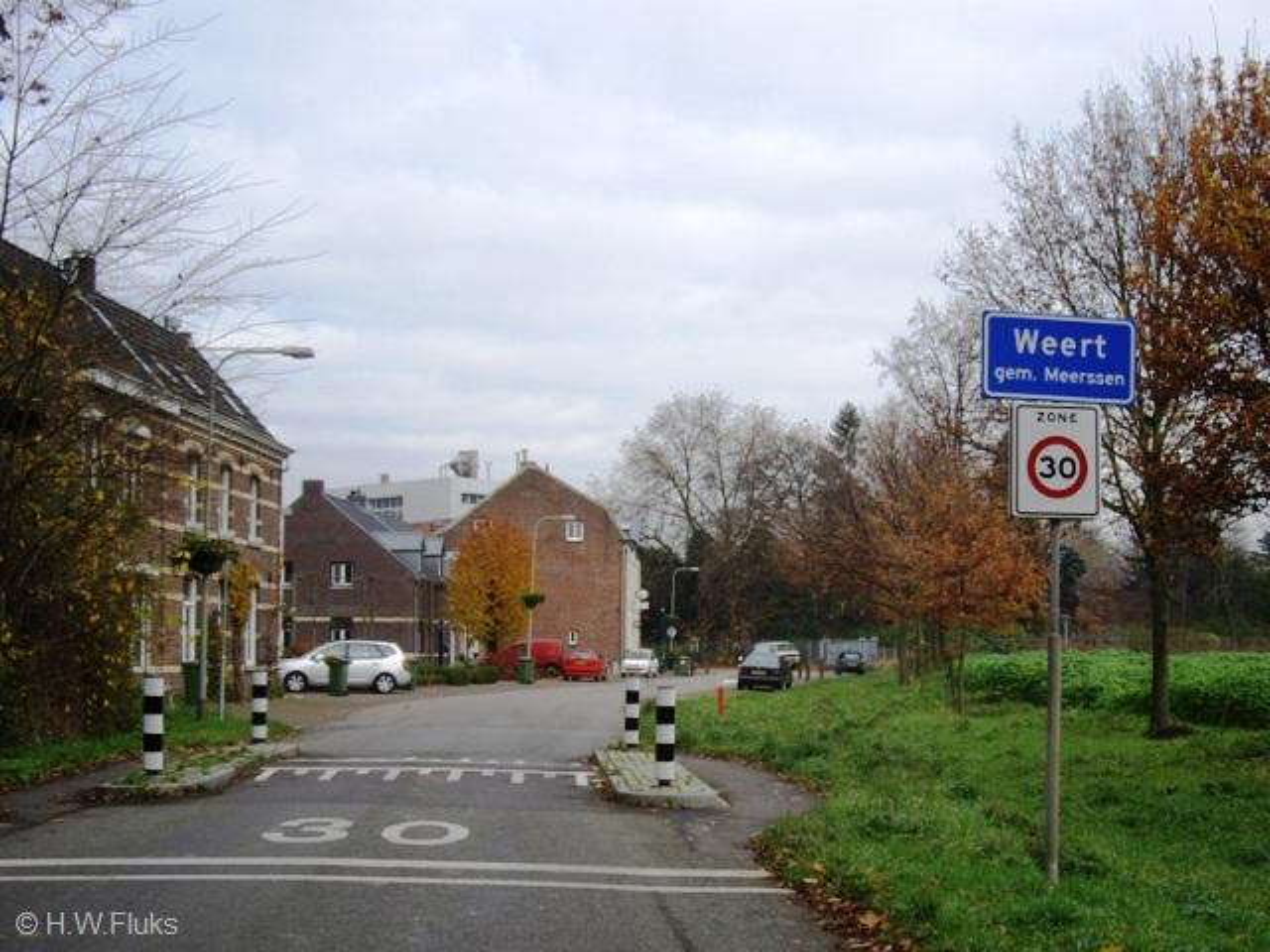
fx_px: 1394
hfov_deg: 49.0
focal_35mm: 38
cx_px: 635
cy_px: 476
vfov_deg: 37.7
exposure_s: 1/320
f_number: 2.8
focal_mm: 7.9
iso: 64
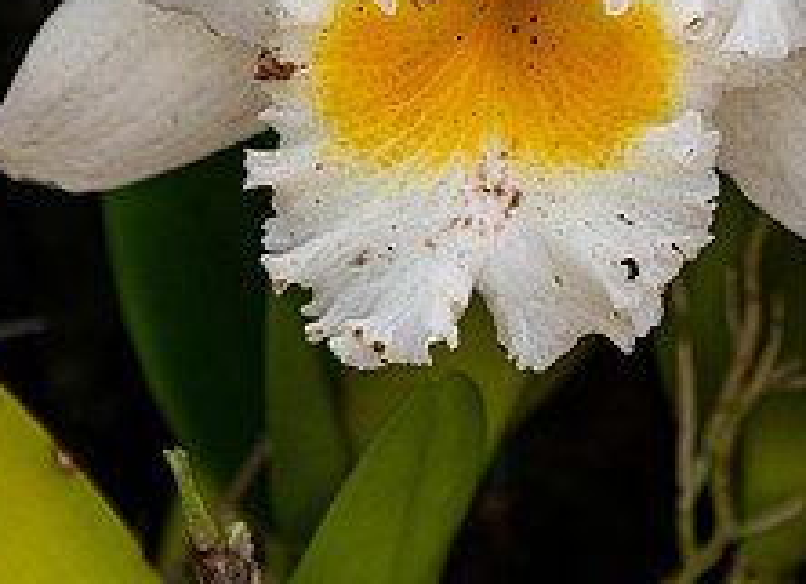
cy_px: -76
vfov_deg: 1.8
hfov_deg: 2.4
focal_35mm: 828
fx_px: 19052
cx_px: 570
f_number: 8
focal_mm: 300
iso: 500
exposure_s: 1/160
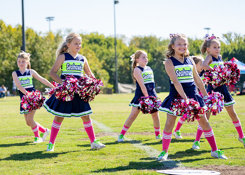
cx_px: 70
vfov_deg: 14.6
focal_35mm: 98
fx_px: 685
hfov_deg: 20.2
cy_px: 82
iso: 200
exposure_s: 1/2000
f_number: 2.8
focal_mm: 70
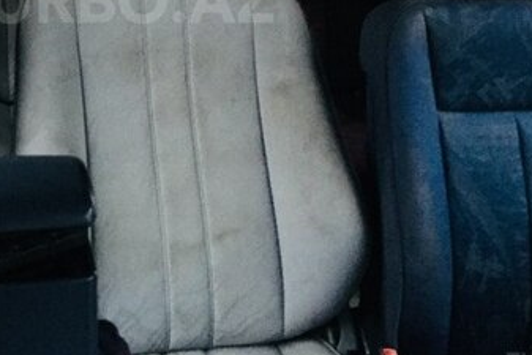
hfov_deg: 33.0
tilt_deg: -20.7
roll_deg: -0.9
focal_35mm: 59
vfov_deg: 22.2
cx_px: 112
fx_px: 872
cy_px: -1
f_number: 2.2
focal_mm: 4.15
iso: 640
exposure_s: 1/17
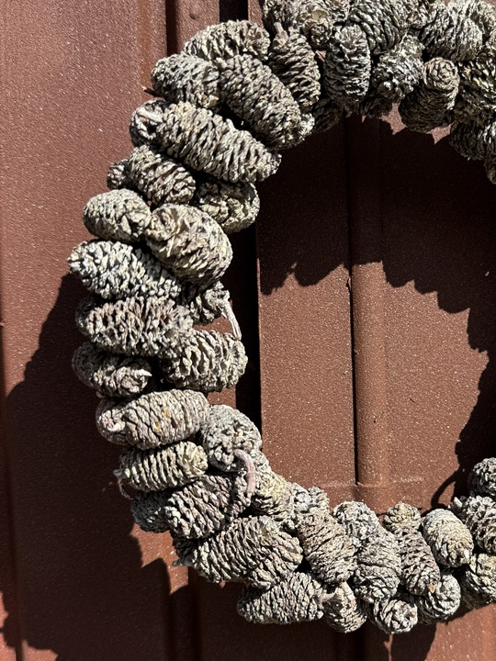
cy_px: 363
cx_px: 371
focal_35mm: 40
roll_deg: +0.8
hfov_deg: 35.2
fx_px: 764
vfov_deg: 46.7
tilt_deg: -4.8
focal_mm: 6.76
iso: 80
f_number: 1.78
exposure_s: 1/2331
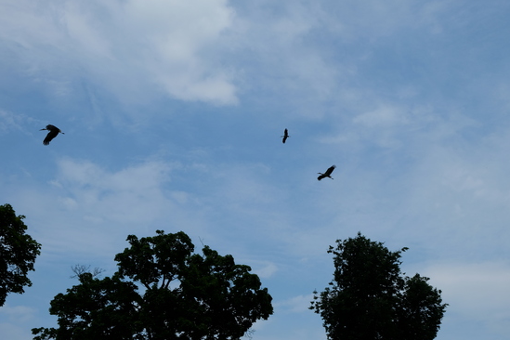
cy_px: 159
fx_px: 694
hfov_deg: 40.3
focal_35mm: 49
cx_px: 273
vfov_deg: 27.5
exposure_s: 1/1500
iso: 200
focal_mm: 27.7
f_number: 5.6
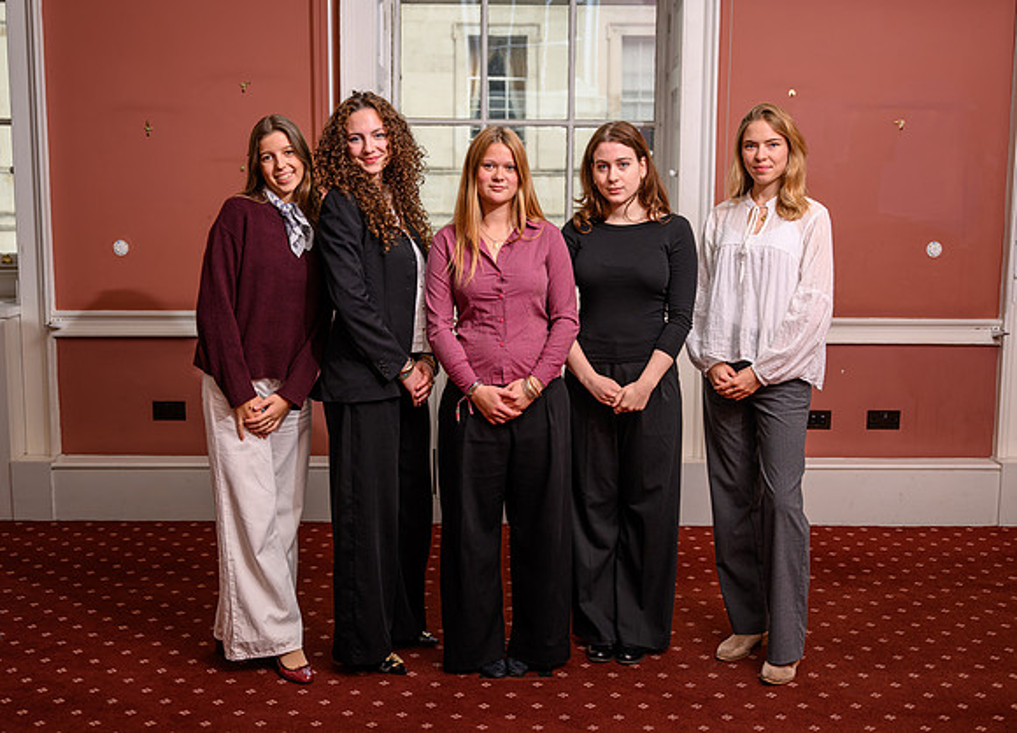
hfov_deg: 44.0
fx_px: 1260
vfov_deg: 32.4
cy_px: 366
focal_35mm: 43
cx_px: 508
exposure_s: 1/200
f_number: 4
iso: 64
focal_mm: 40
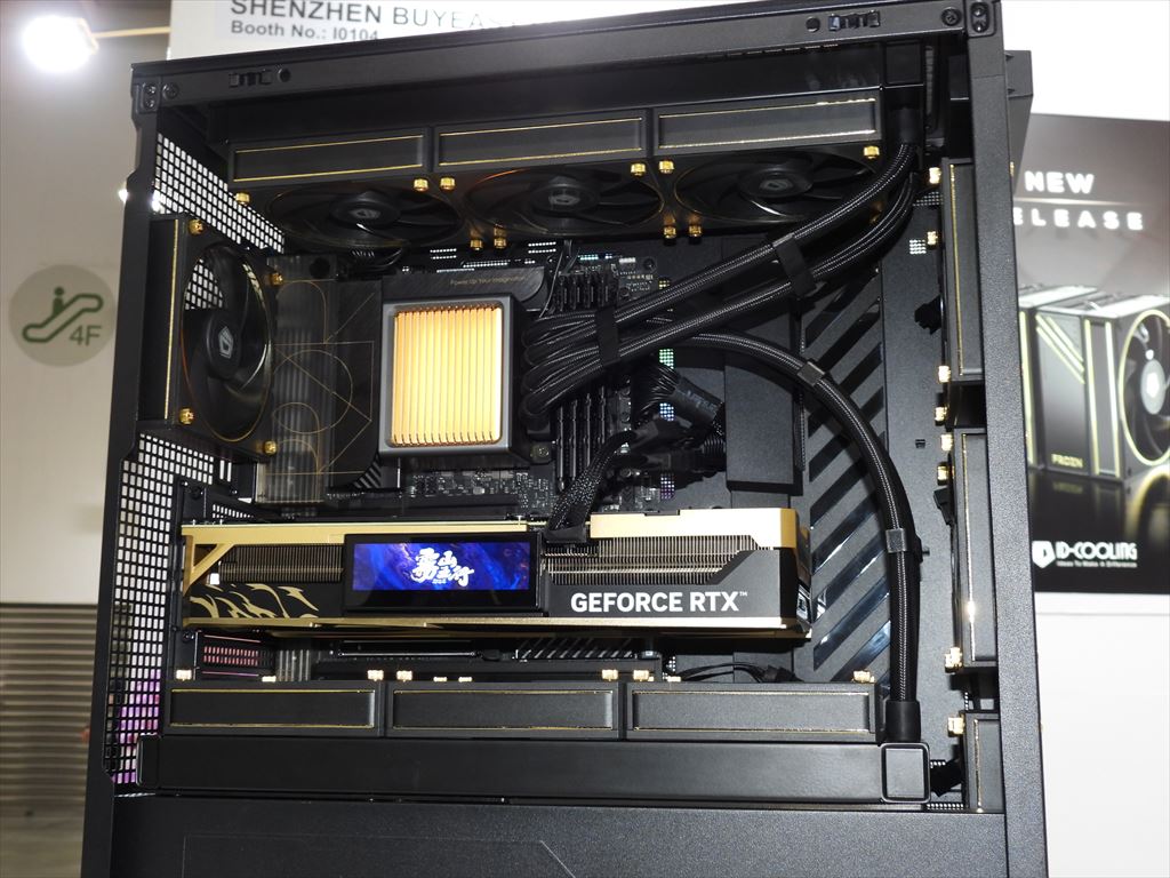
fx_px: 1453
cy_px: 439
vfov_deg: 33.6
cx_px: 585
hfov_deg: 43.9
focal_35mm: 43
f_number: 3.2
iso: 200
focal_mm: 7.7
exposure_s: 1/30
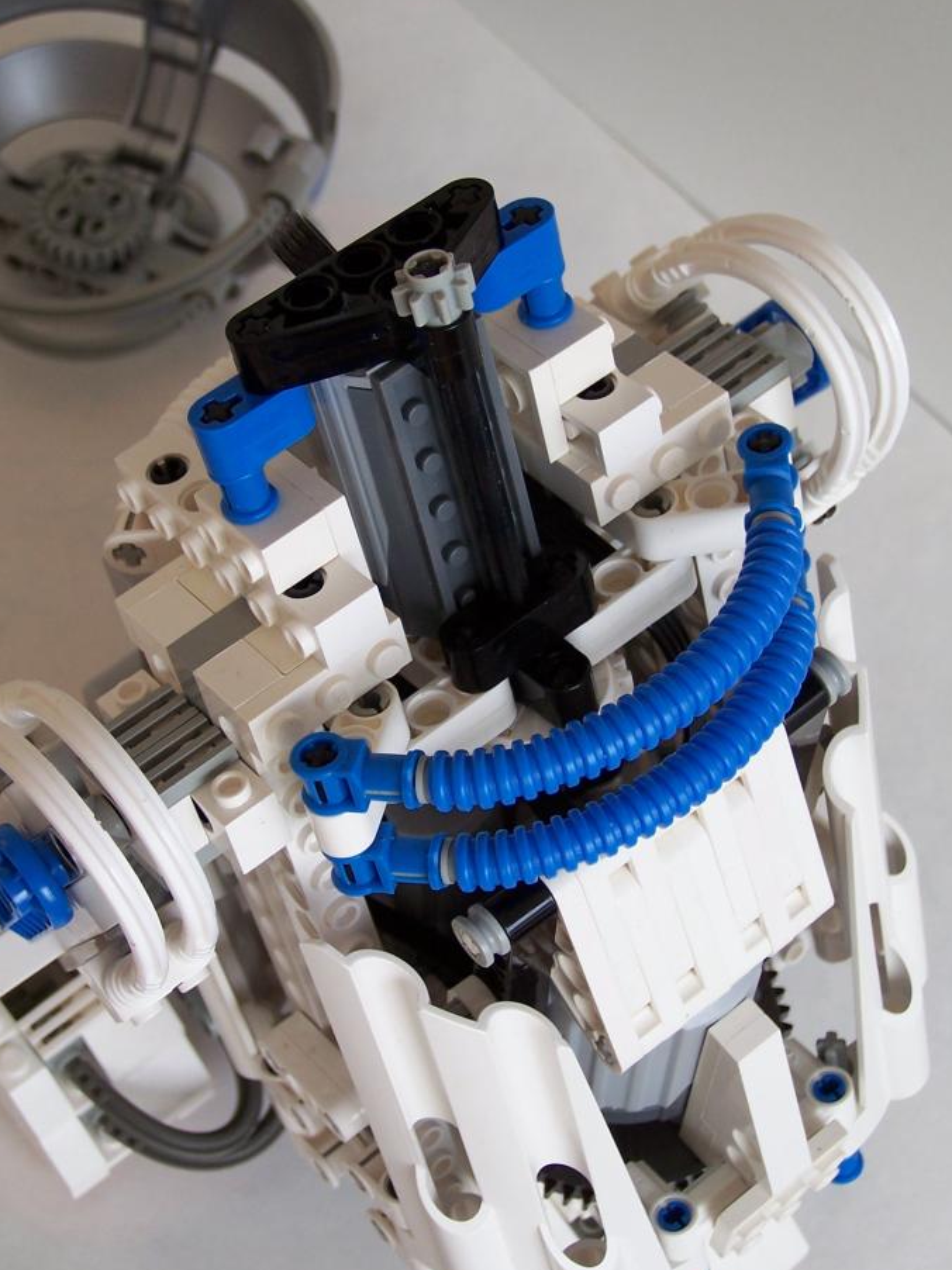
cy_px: 615
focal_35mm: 67
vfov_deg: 29.0
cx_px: 428
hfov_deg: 21.9
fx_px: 2458
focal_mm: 9.8
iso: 80
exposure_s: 1/90
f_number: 3.1
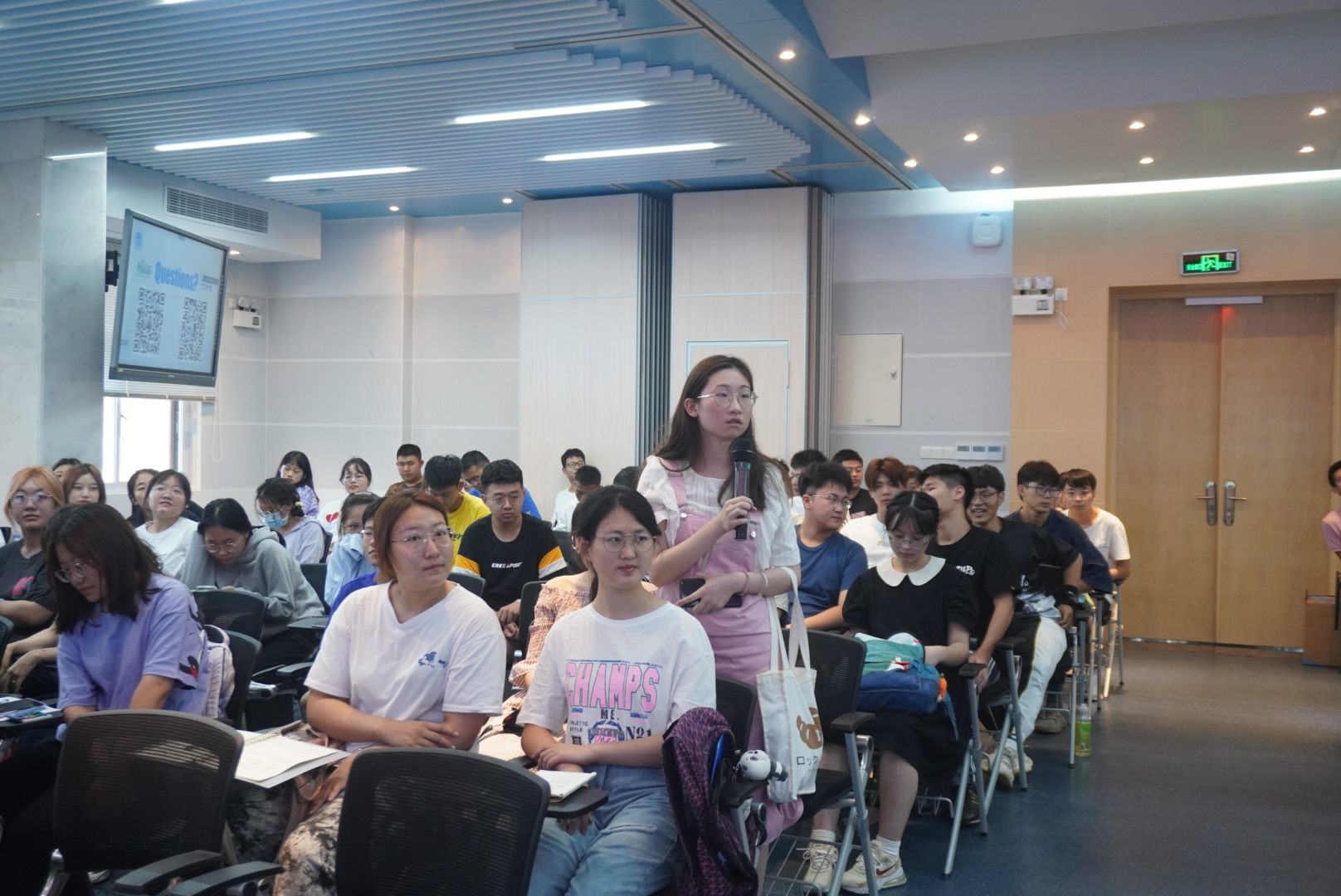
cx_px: 670
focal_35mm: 36
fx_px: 1342
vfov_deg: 36.9
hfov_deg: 53.1
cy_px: 448
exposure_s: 1/40
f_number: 4.5
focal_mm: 24
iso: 1000
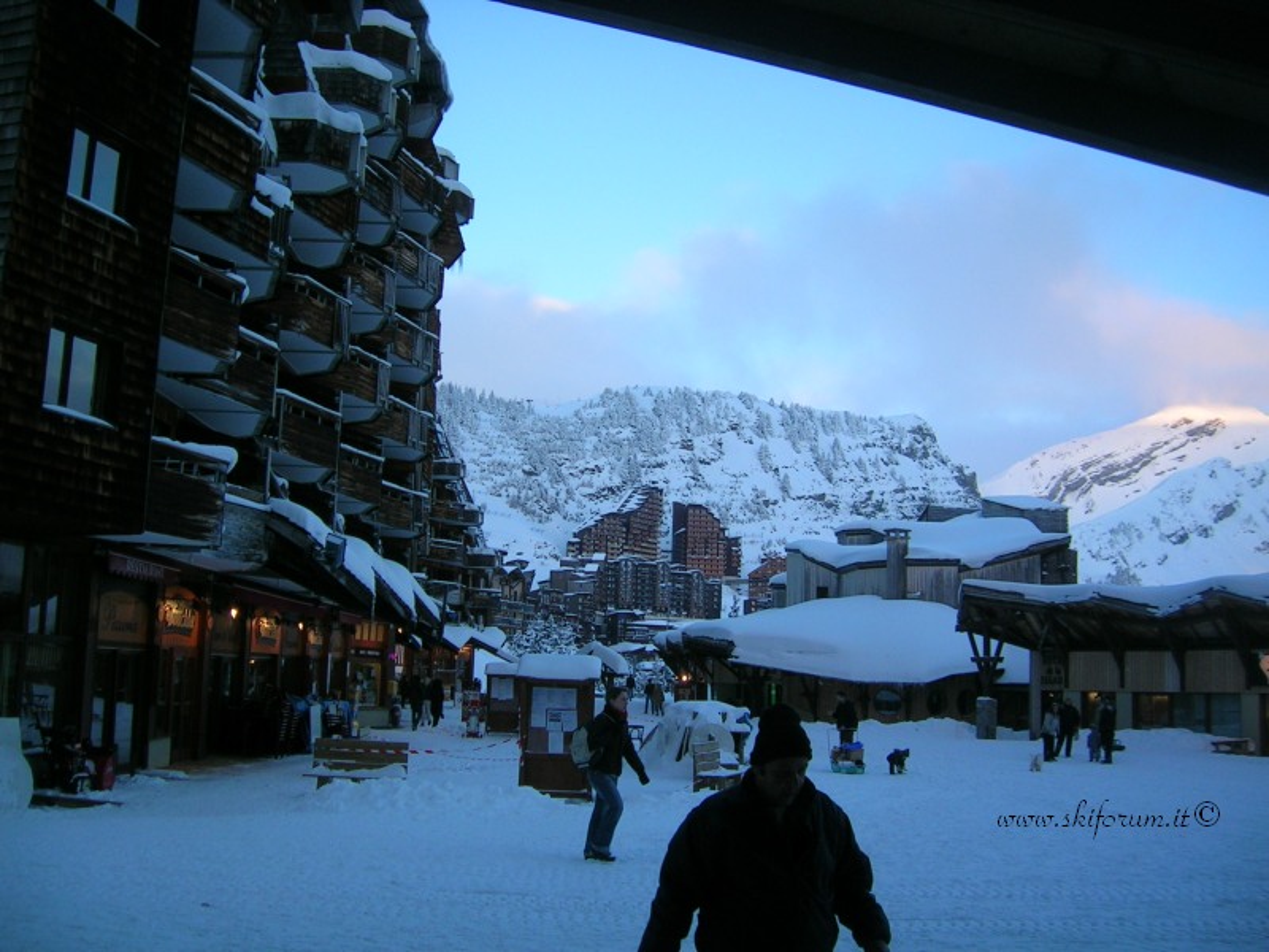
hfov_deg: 52.6
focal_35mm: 35
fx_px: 1283
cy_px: 476
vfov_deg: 40.7
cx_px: 634
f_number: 2.8
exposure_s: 1/137
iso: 50
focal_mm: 5.4
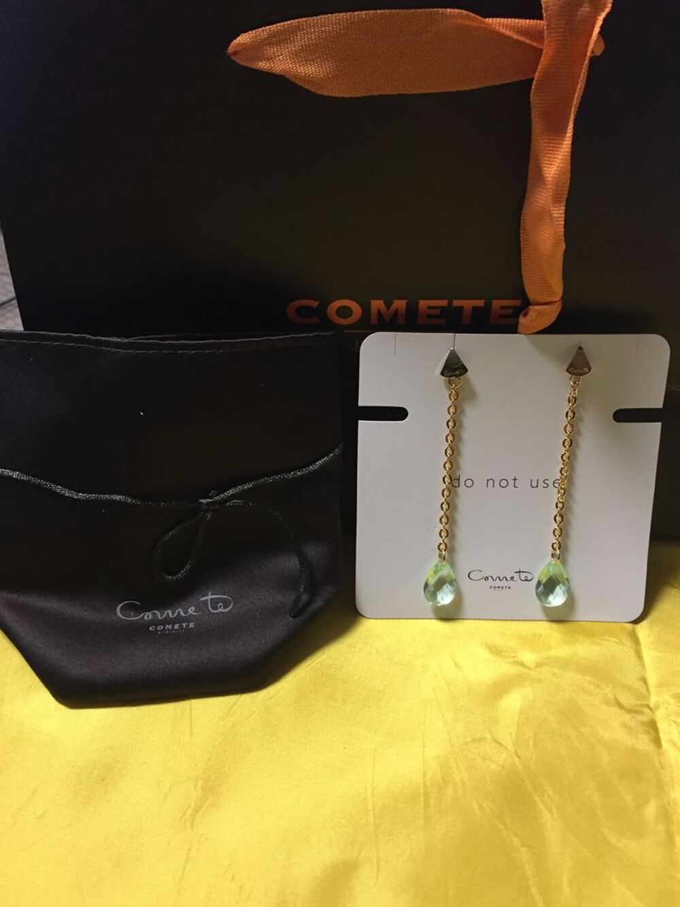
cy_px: 454
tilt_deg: -34.6
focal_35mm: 29
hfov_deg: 48.2
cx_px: 340
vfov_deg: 61.7
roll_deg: -0.3
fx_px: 759
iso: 250
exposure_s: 1/33
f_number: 2.2
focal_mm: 4.15
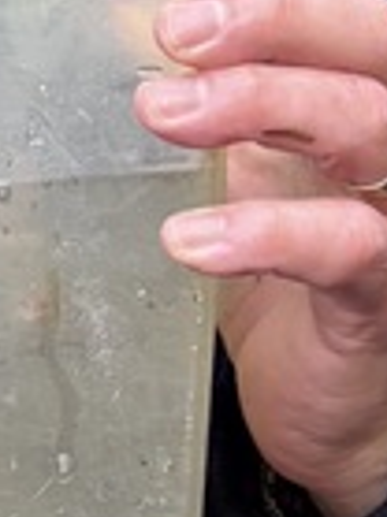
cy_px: 268
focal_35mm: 192
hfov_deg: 7.5
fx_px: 2866
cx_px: -249
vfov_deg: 10.3
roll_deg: -0.7
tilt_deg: -2.1
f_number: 1.6
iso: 40
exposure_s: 1/147
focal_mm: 5.96
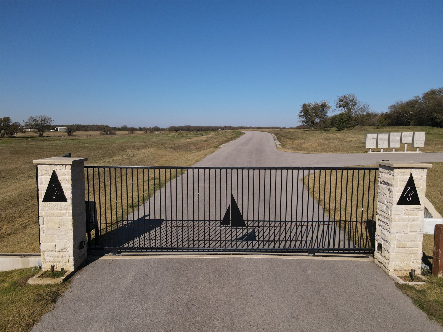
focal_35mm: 24
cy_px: 166
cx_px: 222
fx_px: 307
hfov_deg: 71.6
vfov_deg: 56.8
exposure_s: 1/80
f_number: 2.8
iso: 100
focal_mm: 4.5
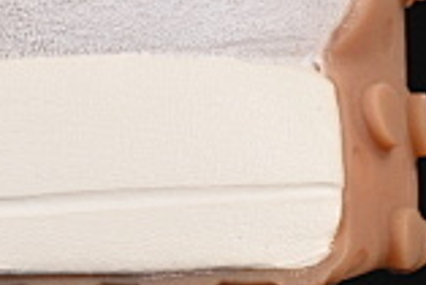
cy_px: -293
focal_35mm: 516
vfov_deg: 2.7
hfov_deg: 3.9
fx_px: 6112
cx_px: -464
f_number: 8
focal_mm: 50
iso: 160
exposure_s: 1/80
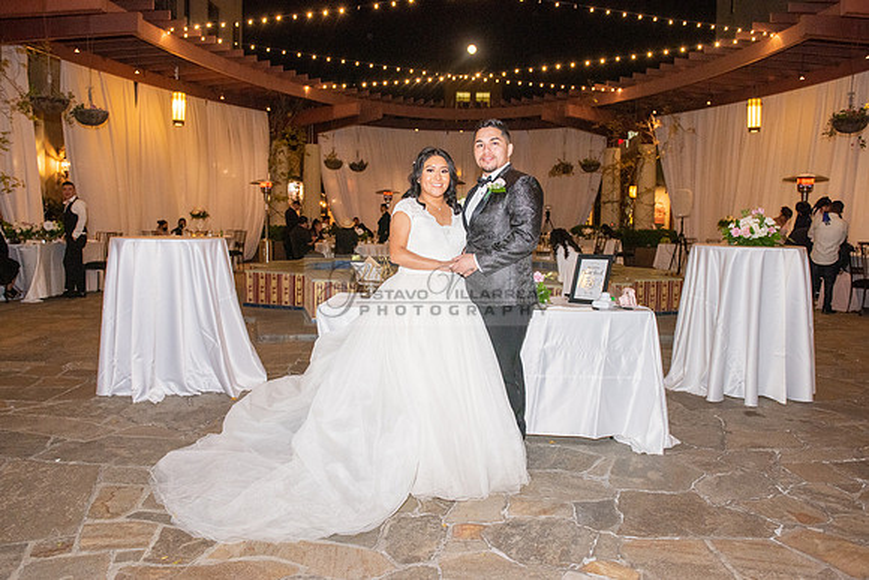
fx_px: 641
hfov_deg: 68.2
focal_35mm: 27
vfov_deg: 48.6
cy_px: 290
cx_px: 434
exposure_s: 1/160
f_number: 4
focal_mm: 24
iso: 1600
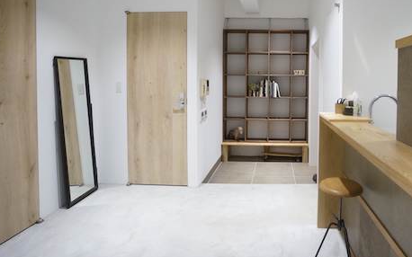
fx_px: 236
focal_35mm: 21
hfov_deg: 80.0
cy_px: 84
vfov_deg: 56.0
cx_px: 269
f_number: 4
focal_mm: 10
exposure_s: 1/60
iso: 800
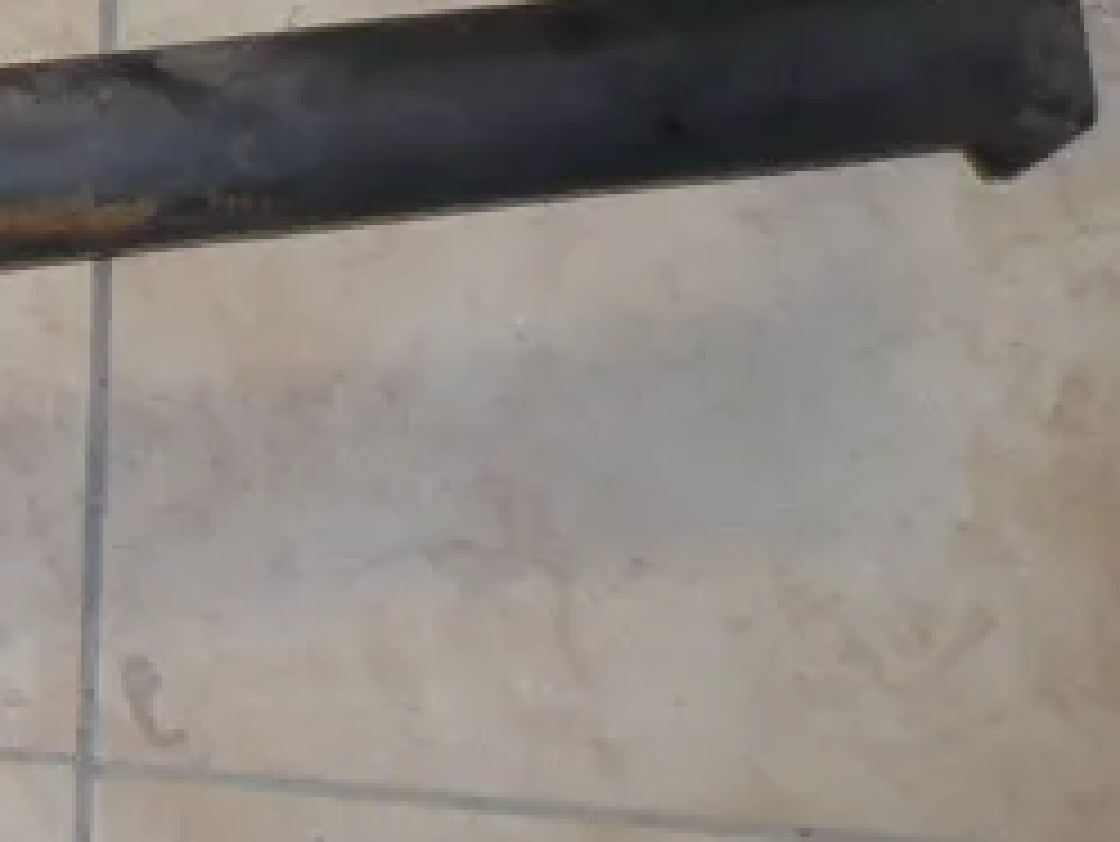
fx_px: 5827
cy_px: -527
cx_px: -1399
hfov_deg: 9.9
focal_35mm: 180
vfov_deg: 8.0
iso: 125
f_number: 2.8
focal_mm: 5.8
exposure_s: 1/30
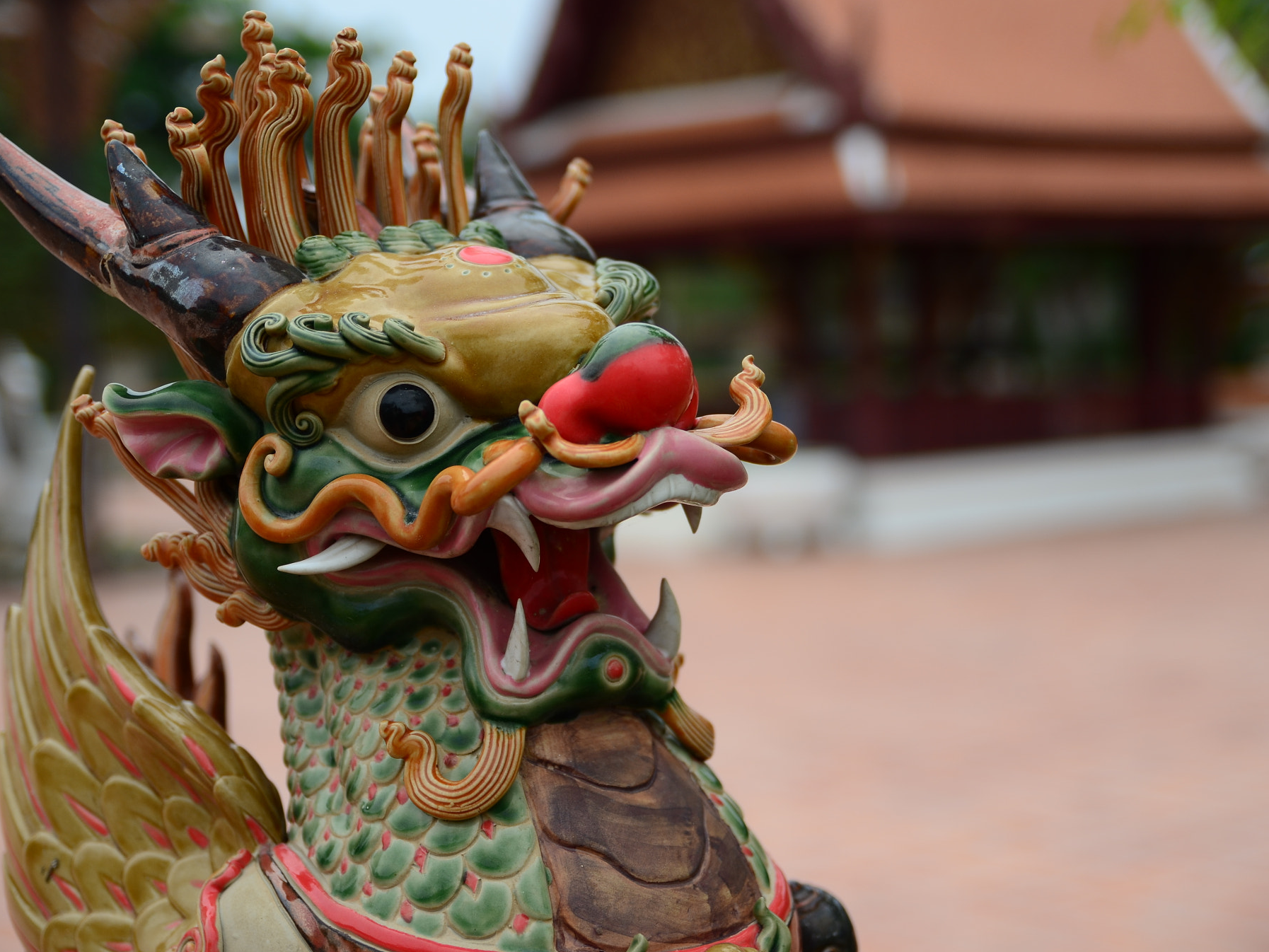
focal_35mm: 69
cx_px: 630
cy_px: 475
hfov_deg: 28.2
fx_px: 2530
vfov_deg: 21.3
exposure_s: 1/800
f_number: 2.8
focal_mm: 42
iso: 100
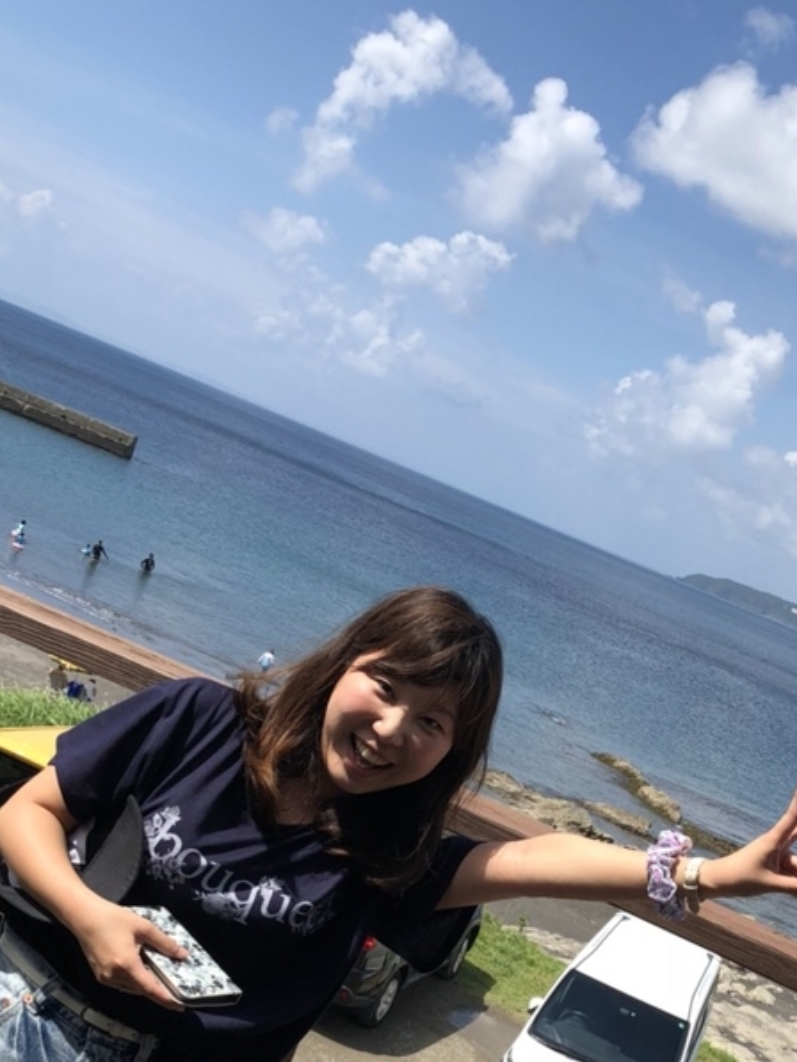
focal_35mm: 48
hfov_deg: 30.2
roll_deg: -22.0
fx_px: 1473
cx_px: 463
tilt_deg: -9.5
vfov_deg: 38.4
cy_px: 827
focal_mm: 3.99
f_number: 1.8
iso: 20
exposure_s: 1/1715
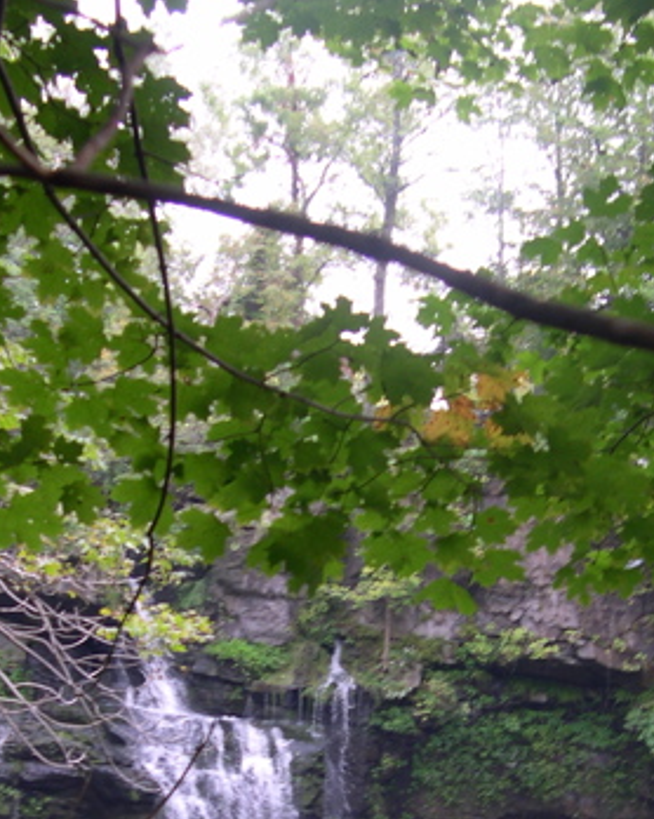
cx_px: 355
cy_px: 661
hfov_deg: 21.5
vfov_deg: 26.3
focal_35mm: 71
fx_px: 1719
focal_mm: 8
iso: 100
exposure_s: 1/47.5
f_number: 2.8
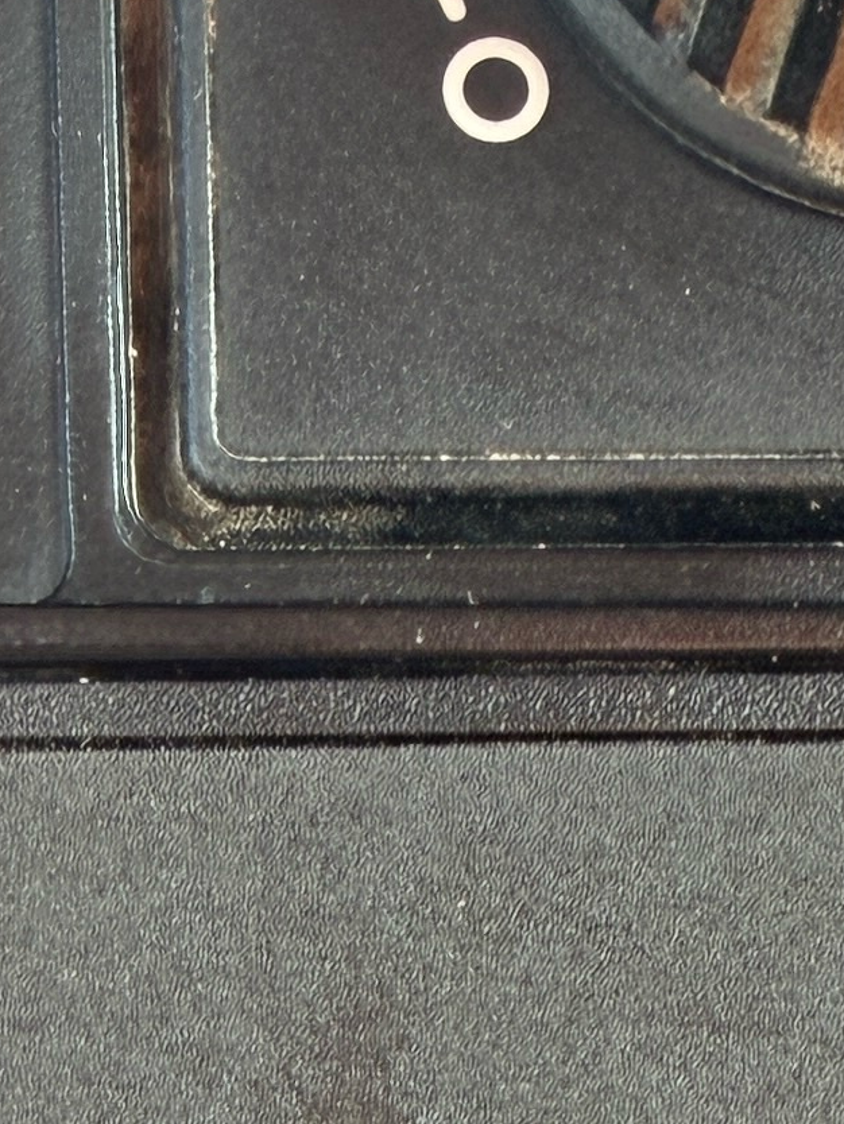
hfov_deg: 12.7
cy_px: 1836
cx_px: 630
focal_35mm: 116
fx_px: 3769
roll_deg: +0.3
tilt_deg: -20.5
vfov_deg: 15.3
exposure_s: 1/100
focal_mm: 2.22
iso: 125
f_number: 2.2
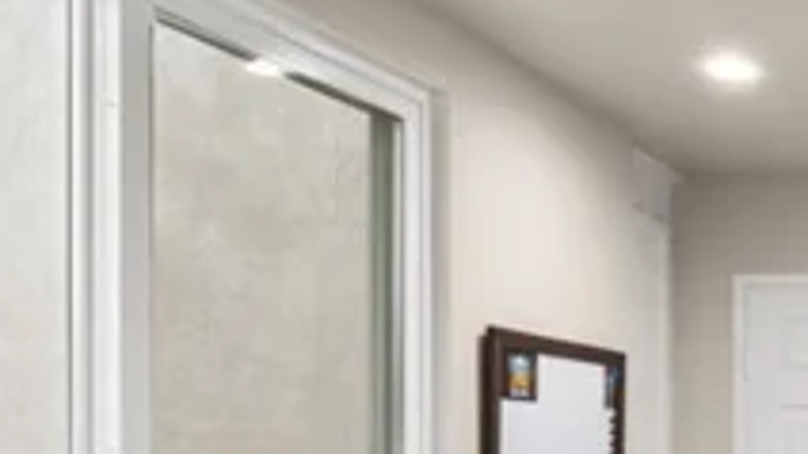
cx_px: 1193
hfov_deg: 27.5
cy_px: 427
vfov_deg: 21.6
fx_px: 1156
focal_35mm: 54
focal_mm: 13
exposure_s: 1/3
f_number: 8
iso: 320
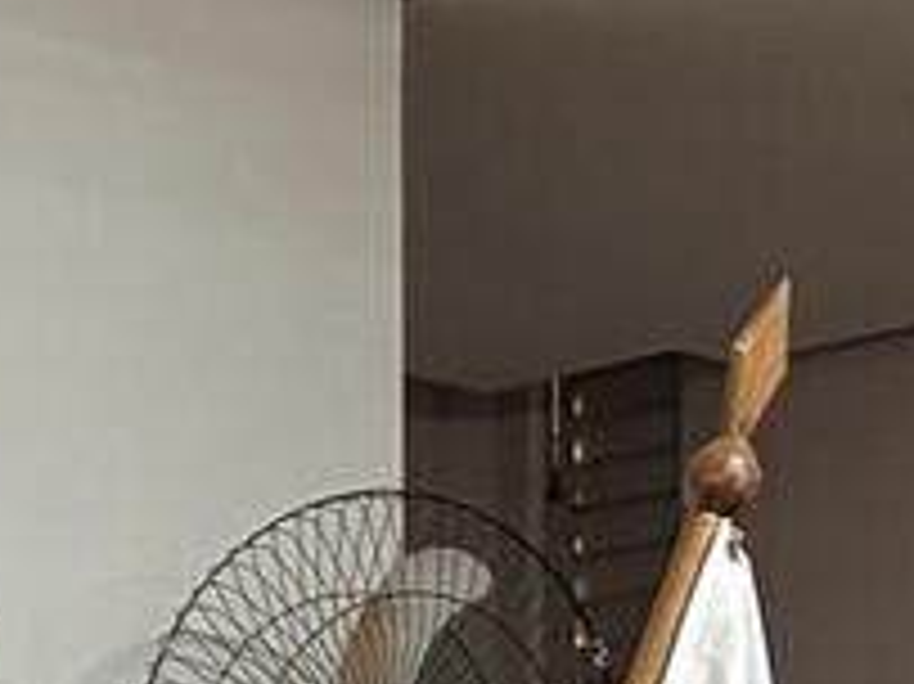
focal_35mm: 307
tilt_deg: +3.4
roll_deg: +0.6
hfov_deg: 6.2
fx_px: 8101
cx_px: -1189
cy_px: 1588
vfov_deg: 4.7
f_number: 1.6
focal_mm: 5.96
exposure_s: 1/40
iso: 125
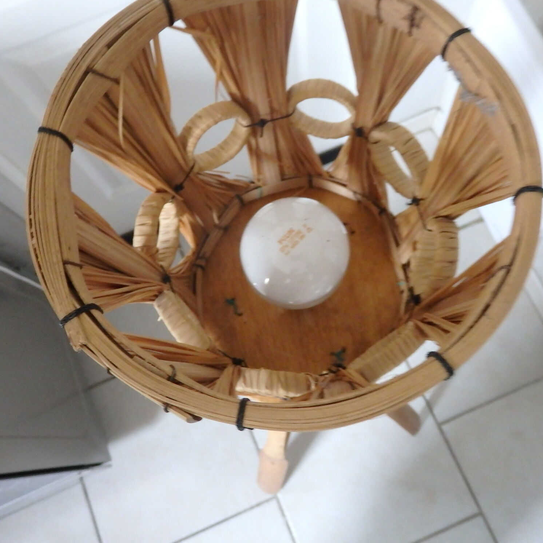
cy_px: 272
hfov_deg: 51.1
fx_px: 568
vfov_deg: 51.1
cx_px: 280
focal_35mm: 32
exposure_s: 1/20
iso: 800
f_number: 3.2
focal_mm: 5
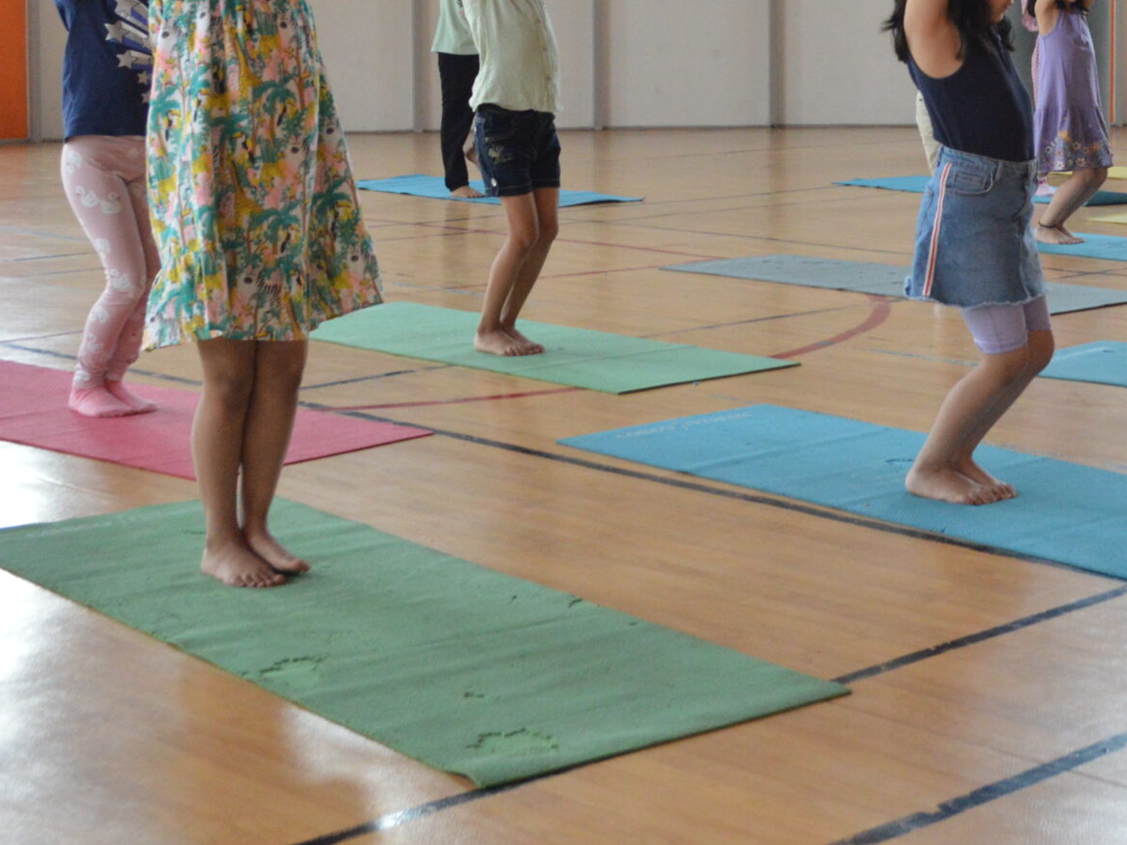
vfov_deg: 20.8
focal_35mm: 69
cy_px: 79
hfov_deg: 27.6
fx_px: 2246
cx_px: 899
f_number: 5.6
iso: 1600
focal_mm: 22
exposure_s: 1/60
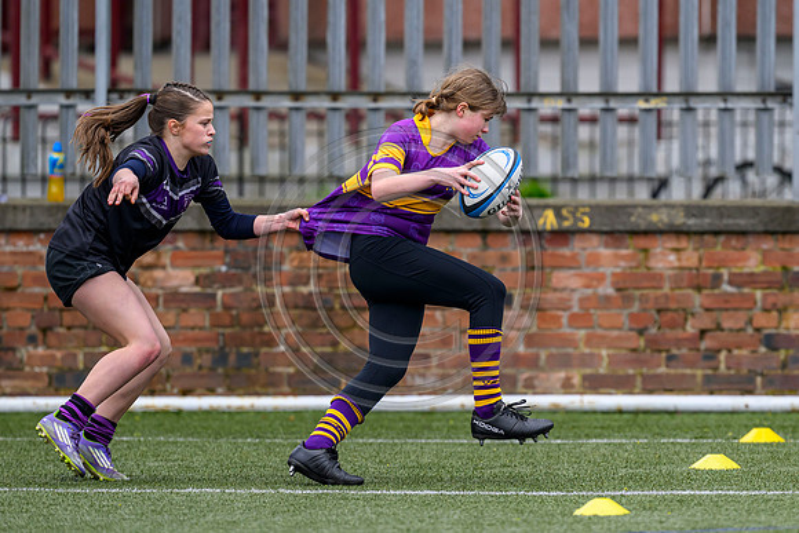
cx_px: 569
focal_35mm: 625
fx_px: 13876
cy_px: 202
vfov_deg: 2.2
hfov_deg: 3.3
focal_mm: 400
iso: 640
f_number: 3.5
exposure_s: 1/2000
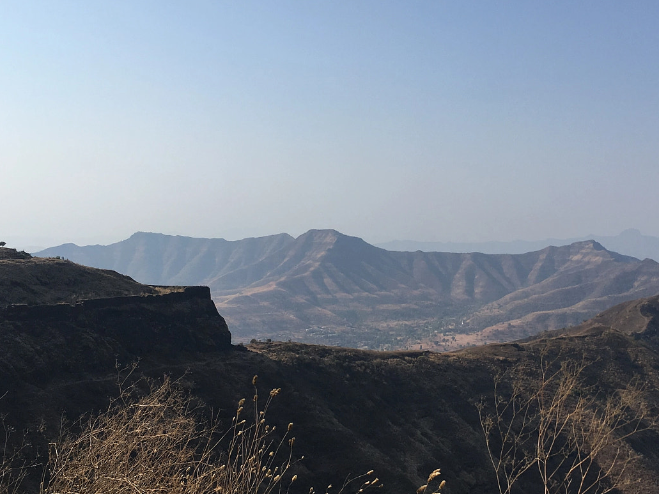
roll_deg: -1.9
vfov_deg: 32.1
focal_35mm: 45
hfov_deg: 42.0
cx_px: 360
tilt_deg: -5.2
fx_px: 857
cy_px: 284
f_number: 2.2
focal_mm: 4.15
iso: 25
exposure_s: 1/2024
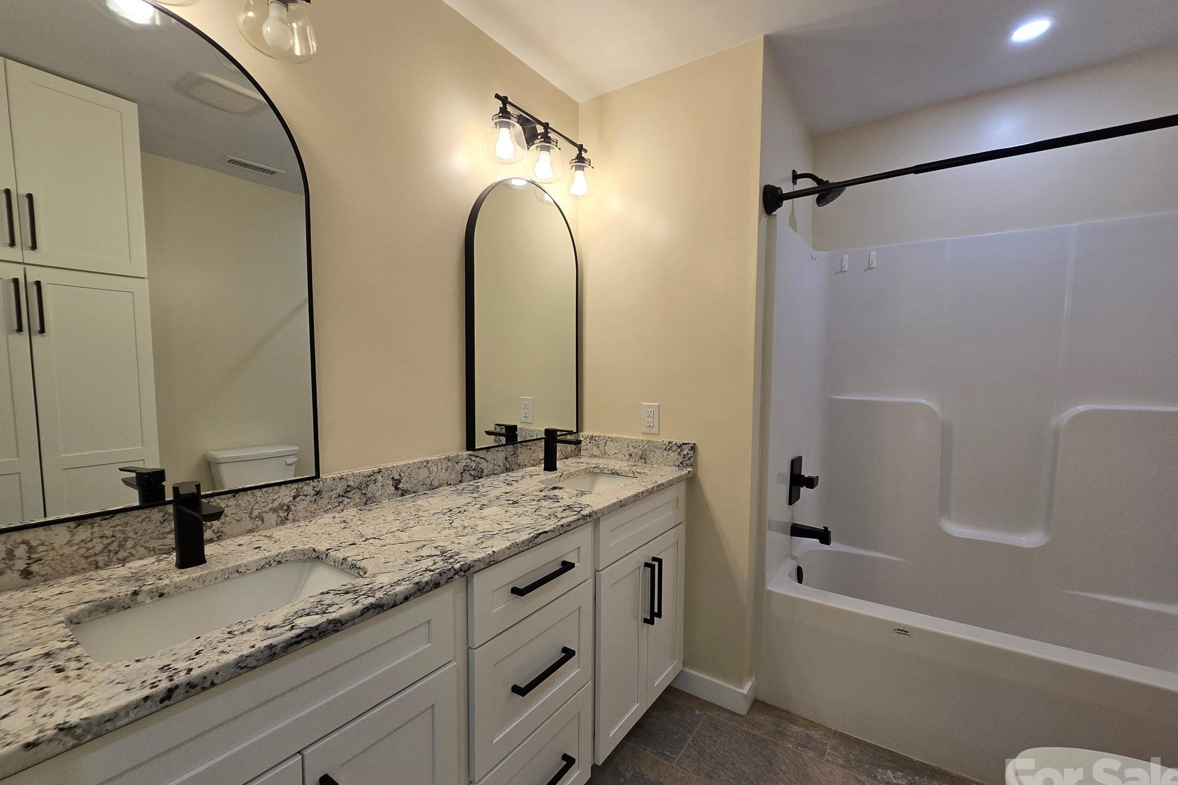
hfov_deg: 104.2
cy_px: 418
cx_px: 585
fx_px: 458
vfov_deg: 81.1
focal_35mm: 14
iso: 80
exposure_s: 1/120
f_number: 2.2
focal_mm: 2.2
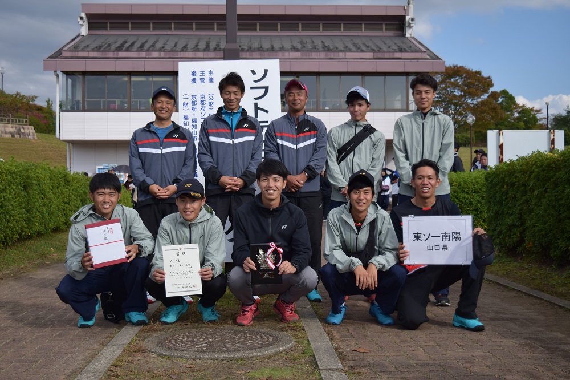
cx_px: 285
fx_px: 712
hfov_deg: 43.6
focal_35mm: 45
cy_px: 190
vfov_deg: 29.8
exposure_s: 1/1600
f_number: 4.2
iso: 200
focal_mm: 30
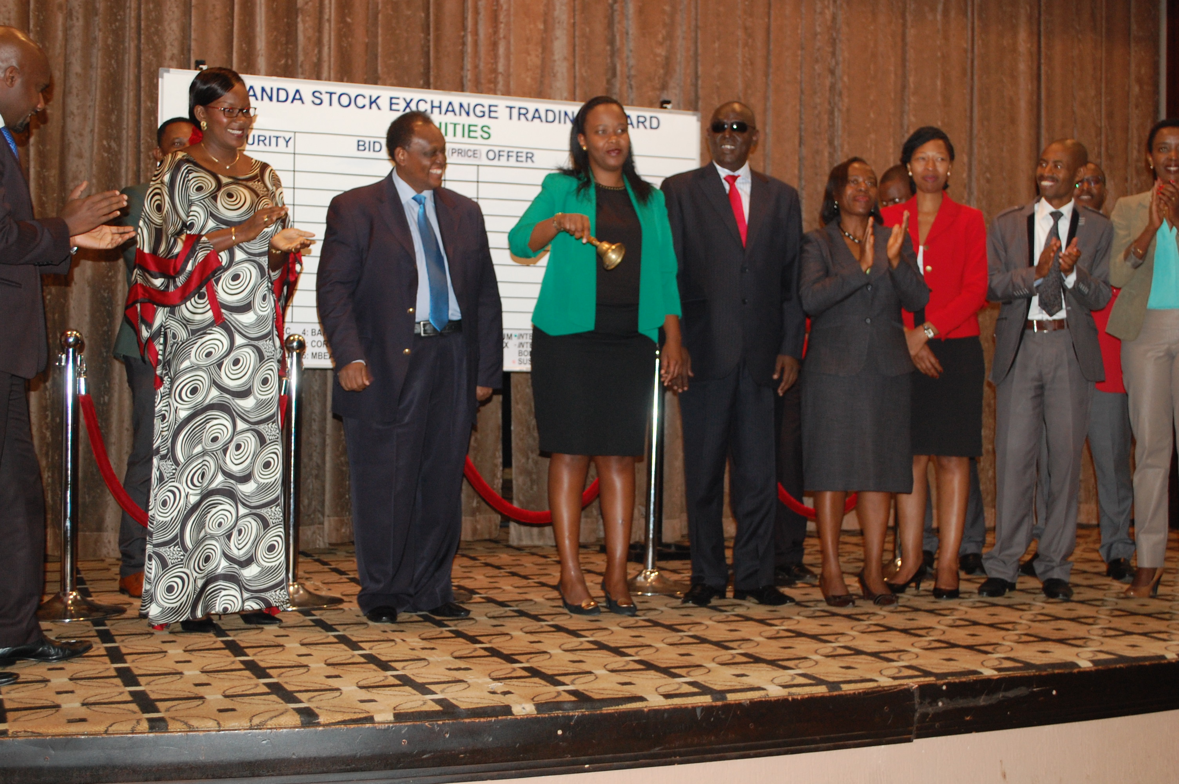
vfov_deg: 29.8
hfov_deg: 43.6
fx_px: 1472
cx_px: 590
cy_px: 392
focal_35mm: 45
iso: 720
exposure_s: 1/60
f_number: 4.8
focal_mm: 30
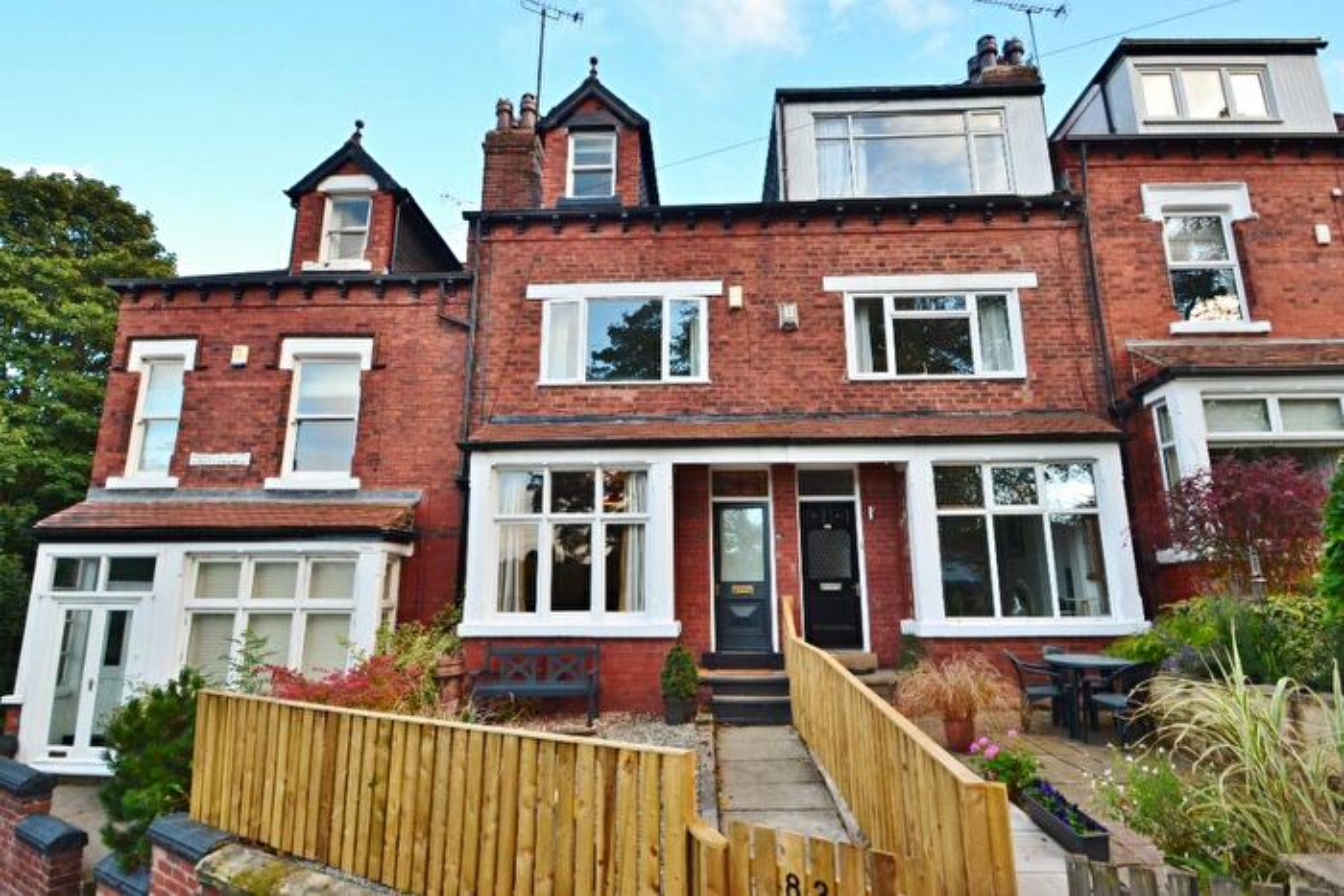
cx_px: 672
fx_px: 644
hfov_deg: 92.4
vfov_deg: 69.7
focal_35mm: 17
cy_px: 448
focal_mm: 11.5
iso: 400
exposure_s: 1/100
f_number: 9
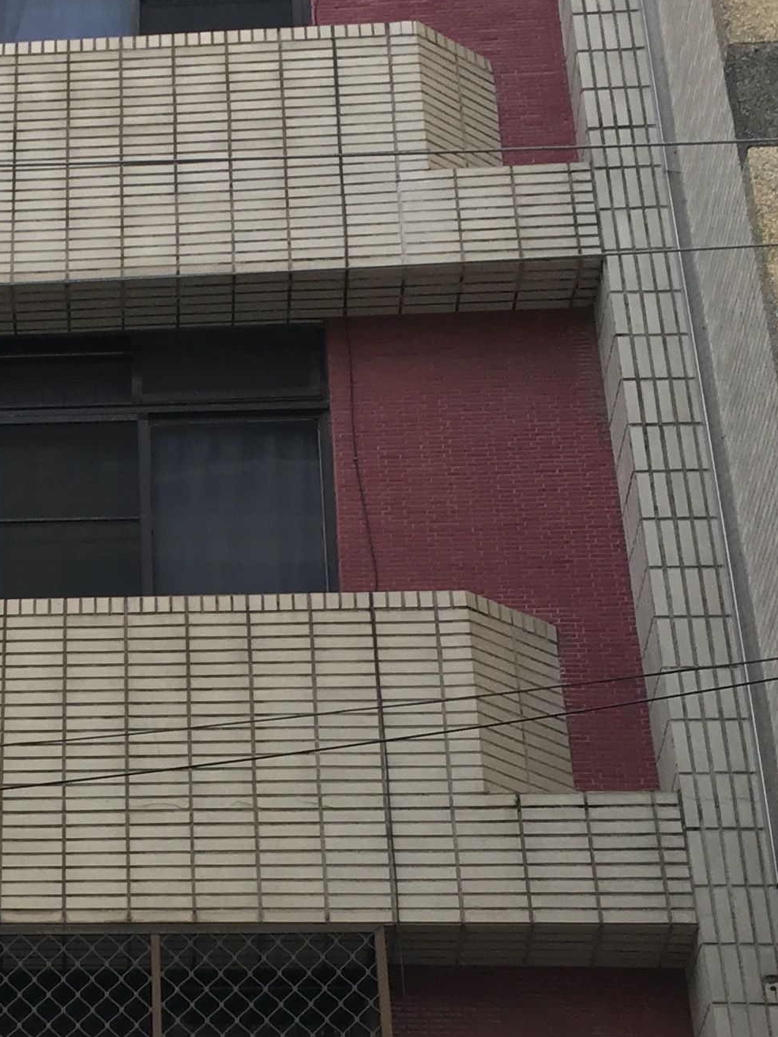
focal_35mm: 89
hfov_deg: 15.7
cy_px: 774
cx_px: -242
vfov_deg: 21.8
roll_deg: -3.6
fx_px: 2668
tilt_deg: +33.7
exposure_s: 1/120
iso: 32
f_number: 2.2
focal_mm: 4.15
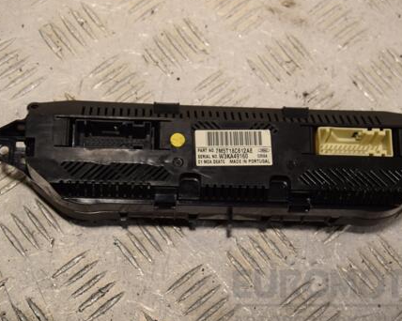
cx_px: 215
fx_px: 939
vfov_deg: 19.4
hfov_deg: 24.1
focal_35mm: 79
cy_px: 159
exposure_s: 1/200
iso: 400
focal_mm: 40
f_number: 7.1
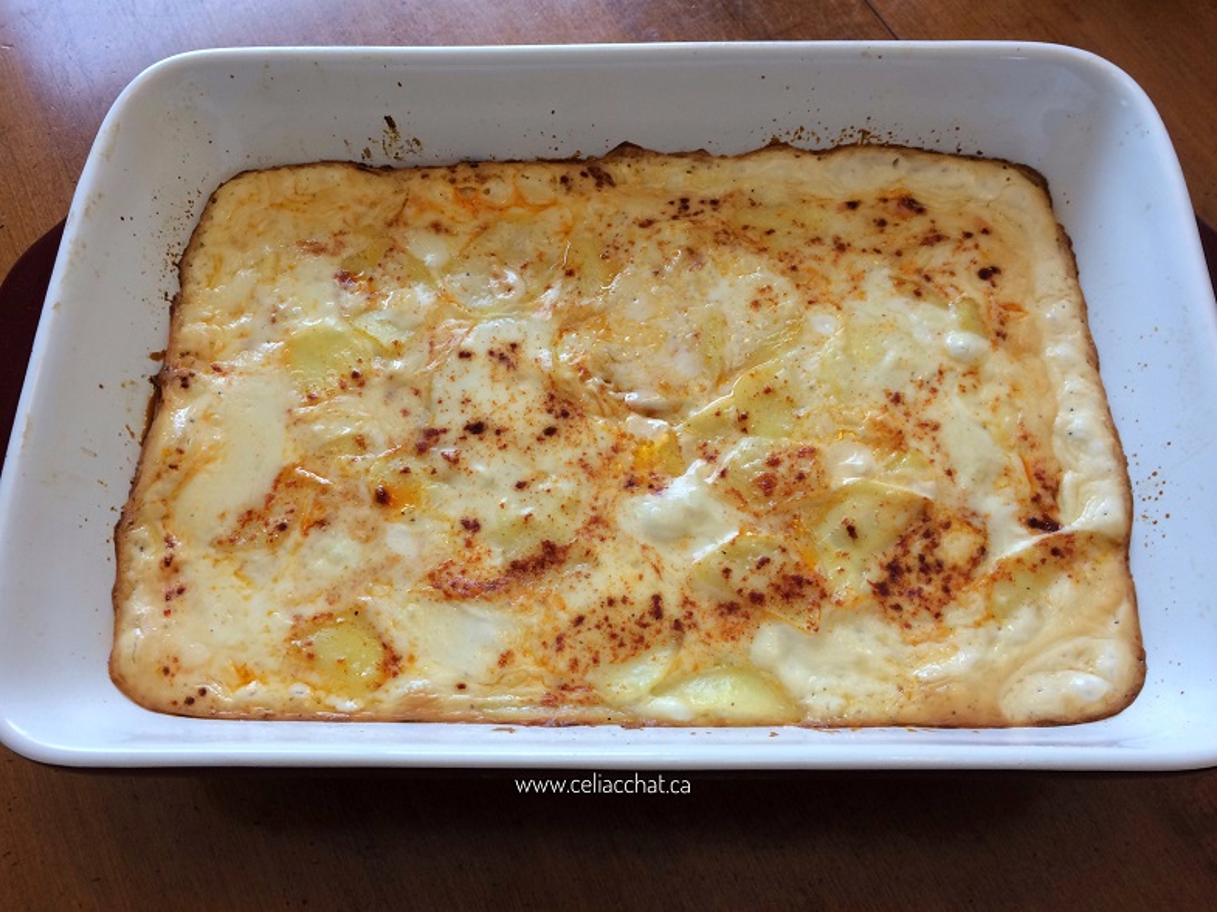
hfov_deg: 61.7
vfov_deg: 48.2
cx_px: 608
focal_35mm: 29
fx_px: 1019
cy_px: 456
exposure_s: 1/30
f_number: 2.2
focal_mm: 4.15
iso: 32
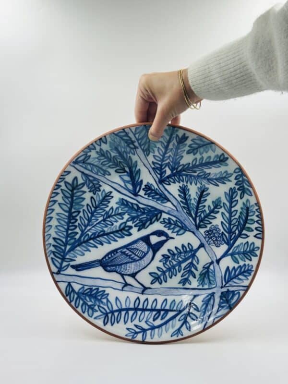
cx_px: 144
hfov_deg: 30.3
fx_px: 532
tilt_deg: -8.7
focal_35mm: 48
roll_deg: -1.5
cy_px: 192
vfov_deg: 39.7
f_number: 1.78
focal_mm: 6.86
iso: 64
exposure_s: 1/263
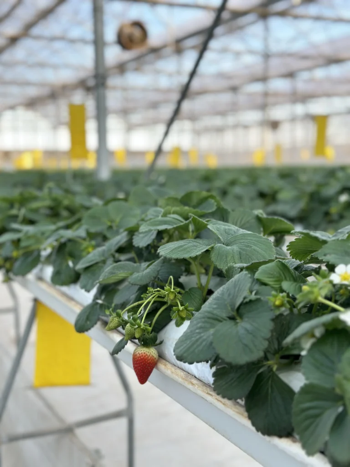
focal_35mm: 48
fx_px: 647
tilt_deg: -6.3
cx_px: 175
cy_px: 234
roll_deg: +0.3
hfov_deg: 30.3
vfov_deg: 39.7
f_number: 1.78
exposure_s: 1/377
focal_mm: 6.86
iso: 80
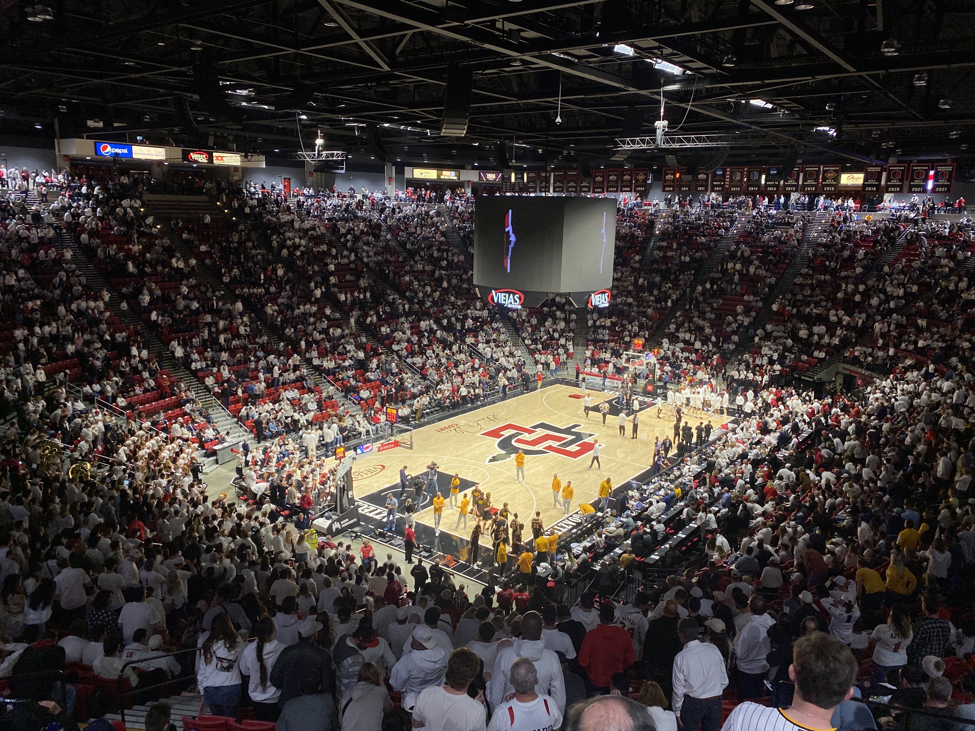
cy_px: 366
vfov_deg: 53.1
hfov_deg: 67.3
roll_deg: -1.3
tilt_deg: -11.9
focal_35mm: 26
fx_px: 732
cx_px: 488
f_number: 1.8
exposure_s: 1/120
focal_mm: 4.25
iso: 125
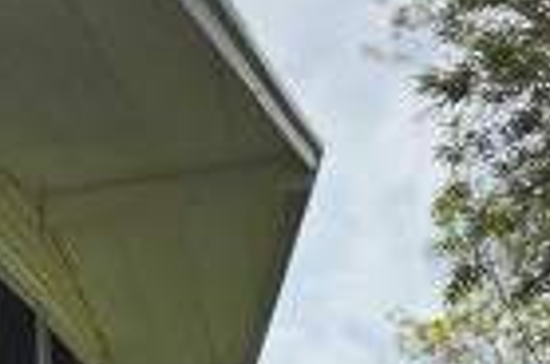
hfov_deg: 17.5
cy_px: 538
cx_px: -582
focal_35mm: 78
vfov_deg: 16.0
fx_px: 1189
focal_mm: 2.2
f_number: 1.9
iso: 32
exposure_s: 1/3521
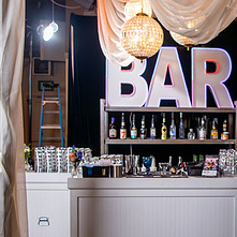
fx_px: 519
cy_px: 149
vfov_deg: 25.6
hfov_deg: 24.5
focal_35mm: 67
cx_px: 237
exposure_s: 1/320
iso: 640
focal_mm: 29
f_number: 3.5
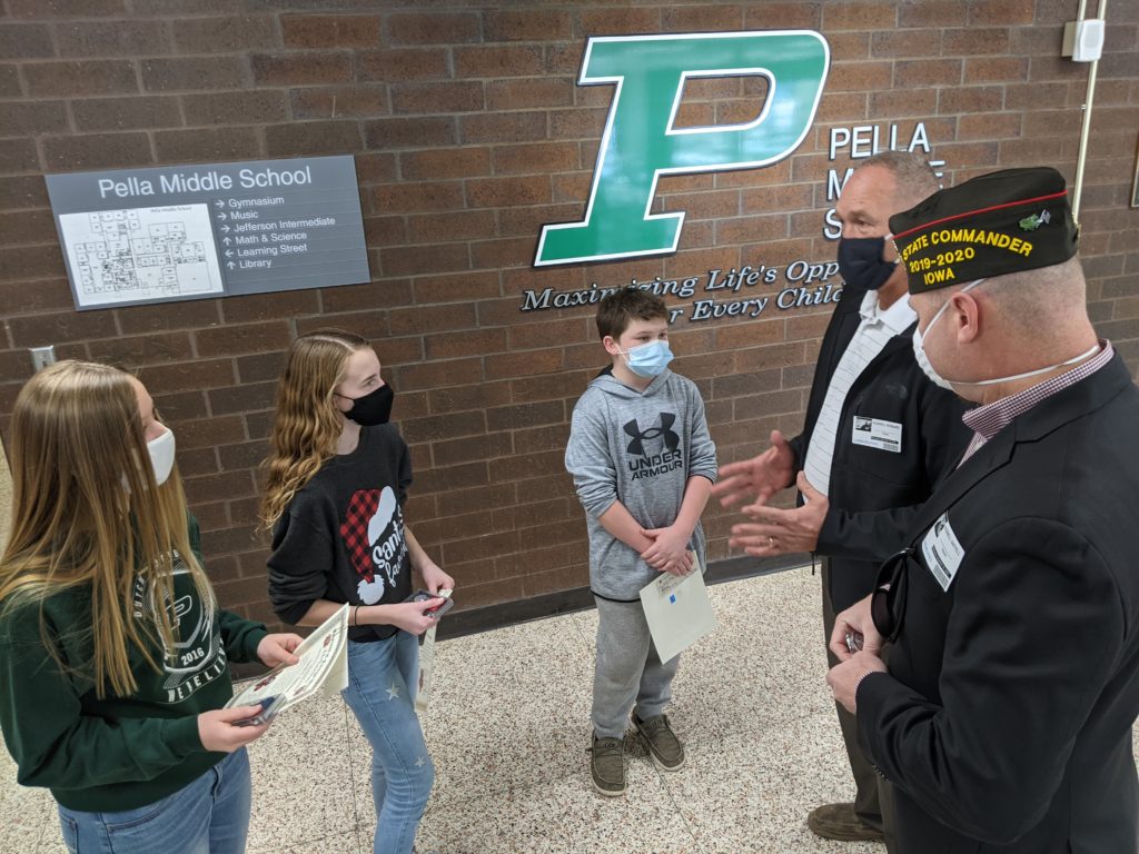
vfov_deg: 51.4
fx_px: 888
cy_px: 427
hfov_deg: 65.3
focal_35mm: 27
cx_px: 570
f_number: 1.8
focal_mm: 4.44
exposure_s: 1/40
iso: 72
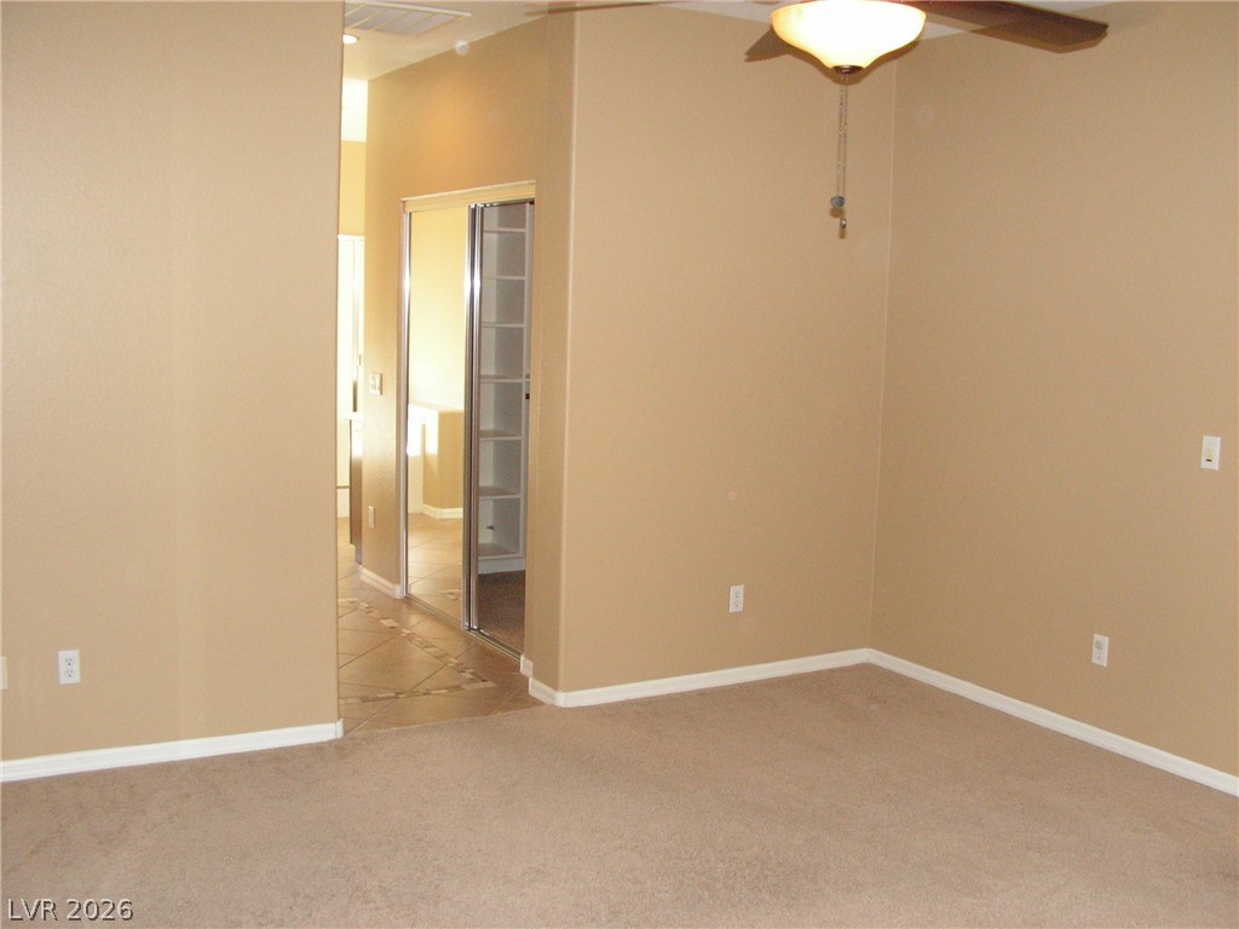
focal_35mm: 36
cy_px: 464
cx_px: 620
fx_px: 1289
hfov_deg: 51.4
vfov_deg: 39.7
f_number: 3.2
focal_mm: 6
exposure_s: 1/40
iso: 160
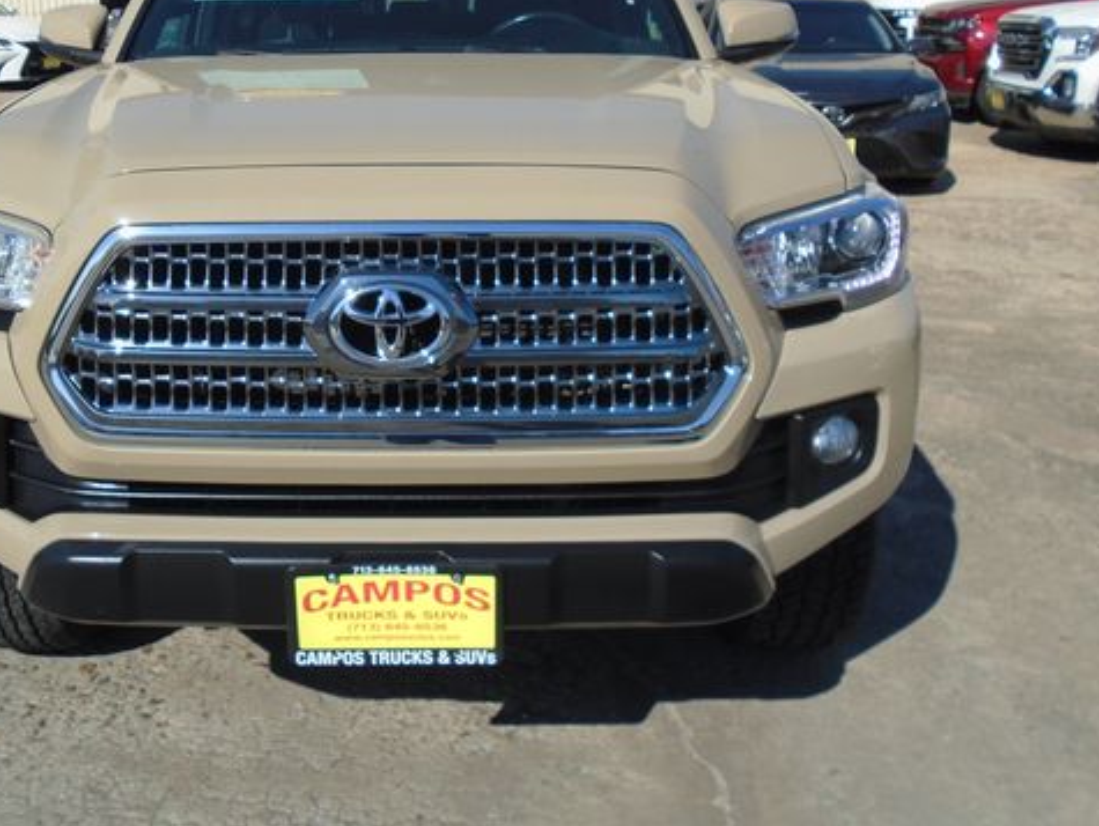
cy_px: 273
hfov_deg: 52.0
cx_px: 412
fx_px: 1112
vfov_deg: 40.2
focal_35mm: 35
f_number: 8
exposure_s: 1/250
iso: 100
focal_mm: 4.6
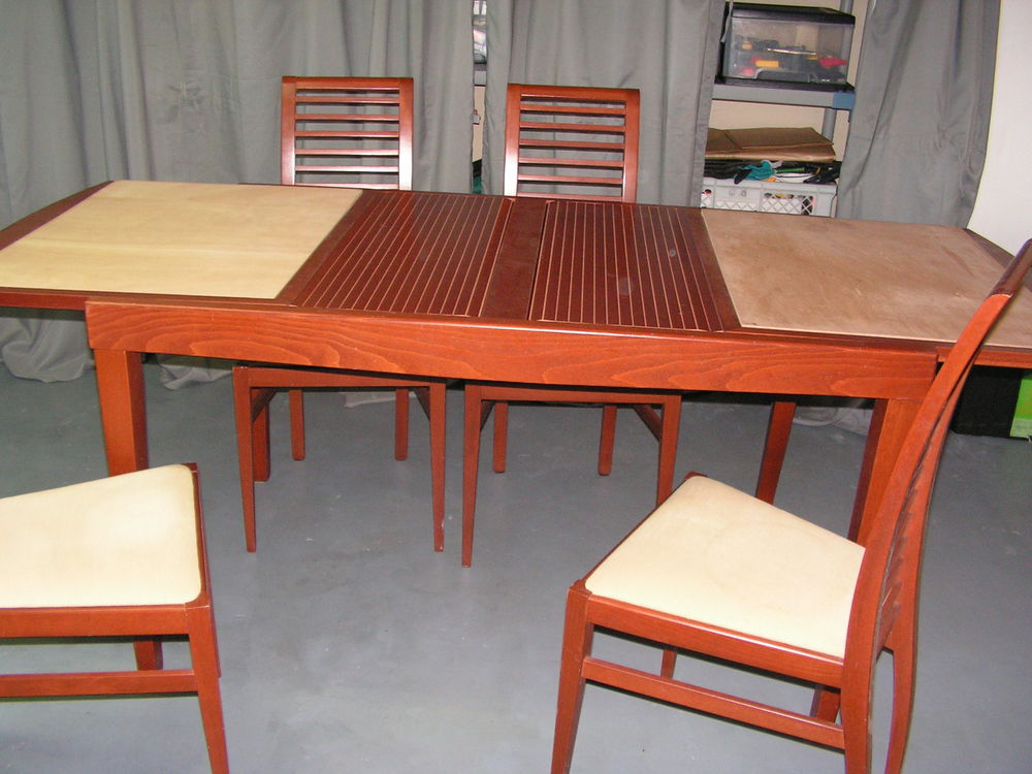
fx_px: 1073
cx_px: 516
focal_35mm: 36
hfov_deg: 51.4
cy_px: 387
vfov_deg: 39.7
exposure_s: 1/40
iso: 200
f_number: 3.2
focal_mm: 6
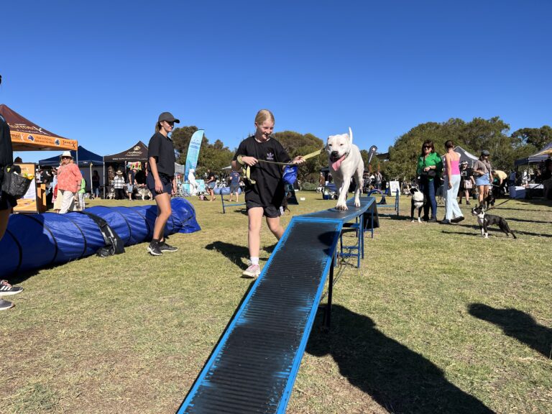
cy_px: 207
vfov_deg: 53.1
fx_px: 415
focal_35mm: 26
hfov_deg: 67.3
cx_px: 276
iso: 50
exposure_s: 1/4016
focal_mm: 5.1
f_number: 1.6
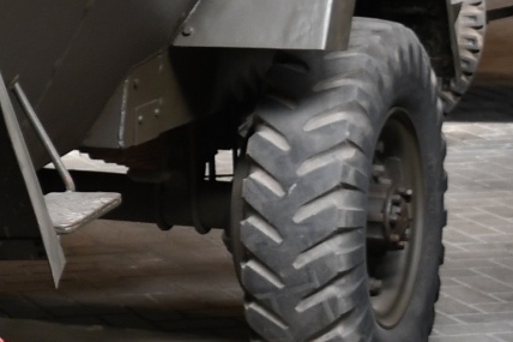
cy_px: -43
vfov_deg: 6.8
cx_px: -400
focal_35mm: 202
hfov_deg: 9.7
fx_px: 2877
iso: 320
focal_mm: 24
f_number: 3.2
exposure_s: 1/40
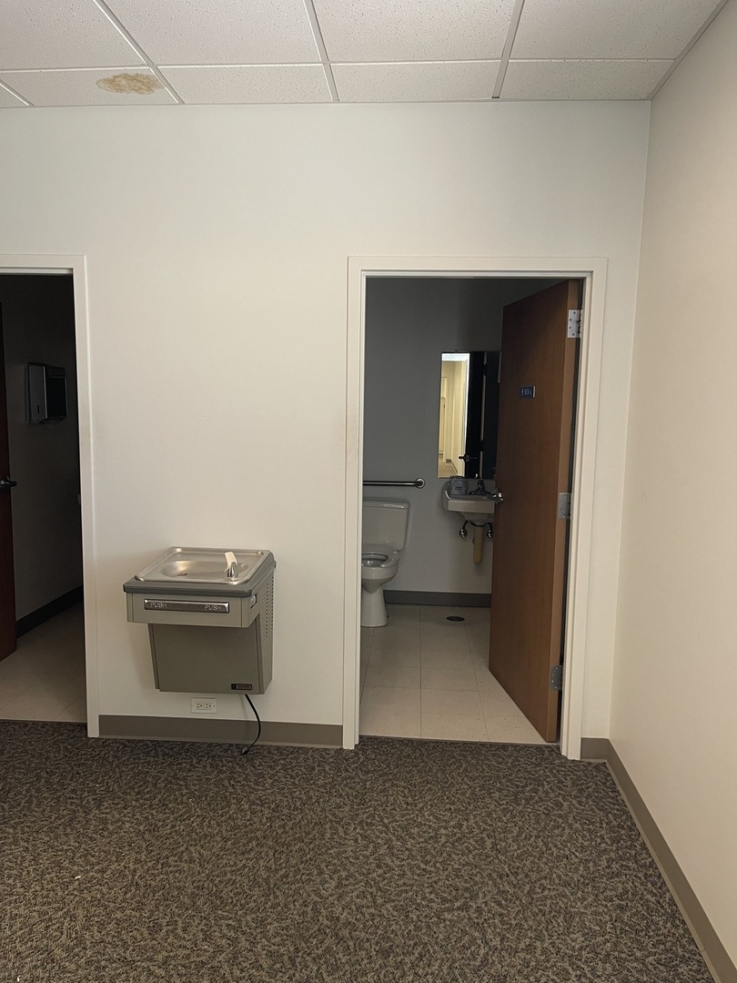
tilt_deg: -7.0
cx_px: 368
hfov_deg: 54.9
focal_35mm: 25
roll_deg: -1.2
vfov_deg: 69.4
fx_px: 710
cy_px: 492
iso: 250
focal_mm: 5.1
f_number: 1.6
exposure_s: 1/60
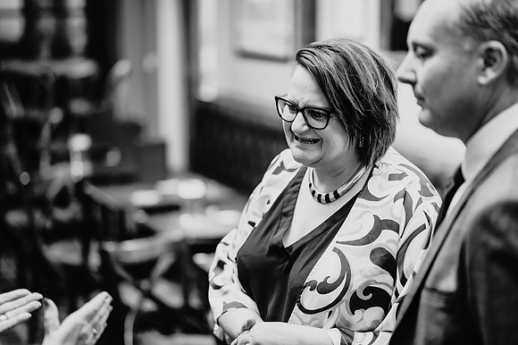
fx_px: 1222
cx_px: 259
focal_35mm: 85
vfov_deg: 16.1
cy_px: 172
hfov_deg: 23.9
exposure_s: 1/200
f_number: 1.8
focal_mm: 85
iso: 280
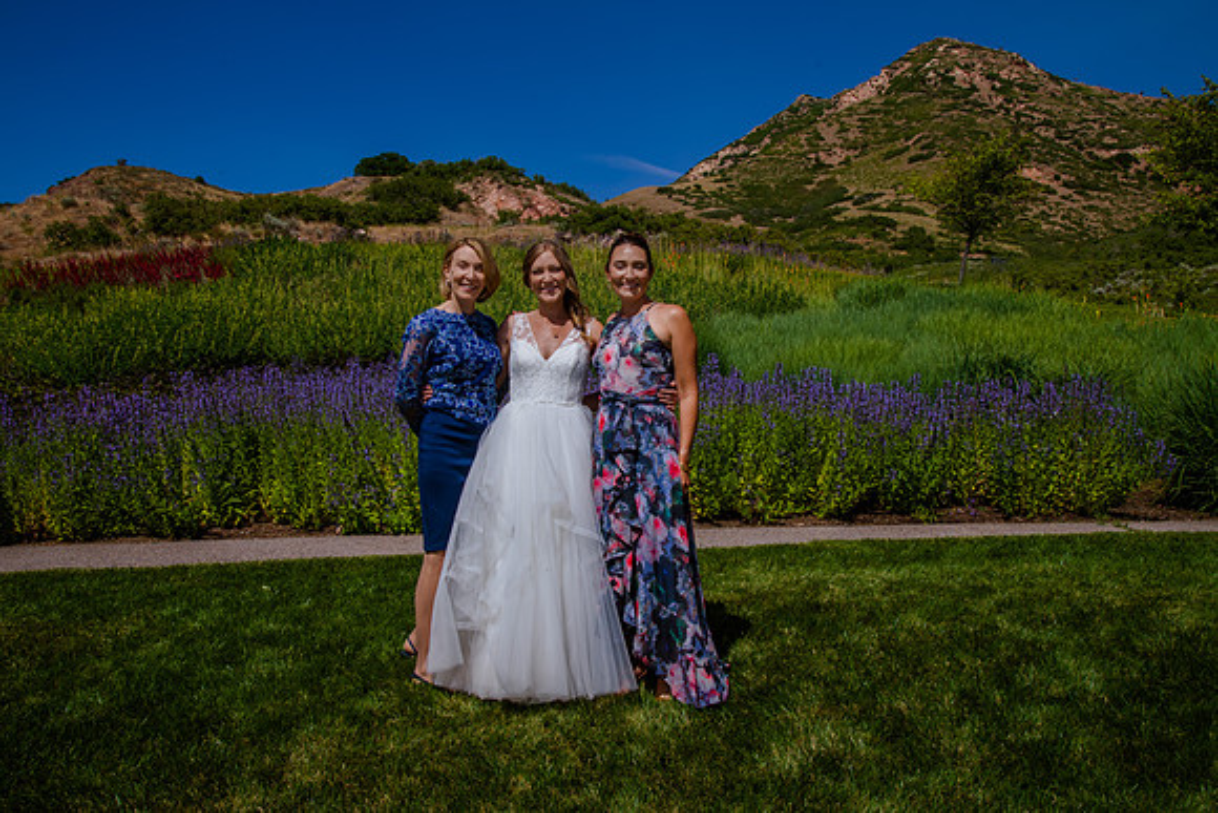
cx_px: 609
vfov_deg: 41.1
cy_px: 406
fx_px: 1083
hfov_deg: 58.7
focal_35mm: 32
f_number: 16
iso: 200
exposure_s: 1/200
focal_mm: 32
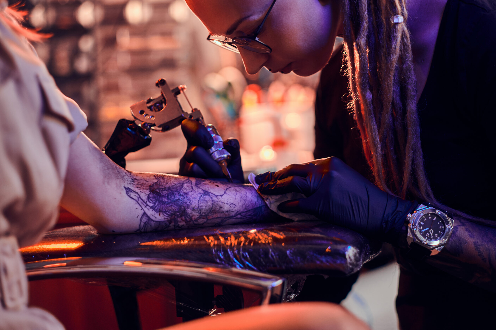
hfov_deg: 24.2
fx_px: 1157
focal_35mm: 84
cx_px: 248
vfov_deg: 16.3
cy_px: 165
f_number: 1.8
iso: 320
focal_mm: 56
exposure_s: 1/100
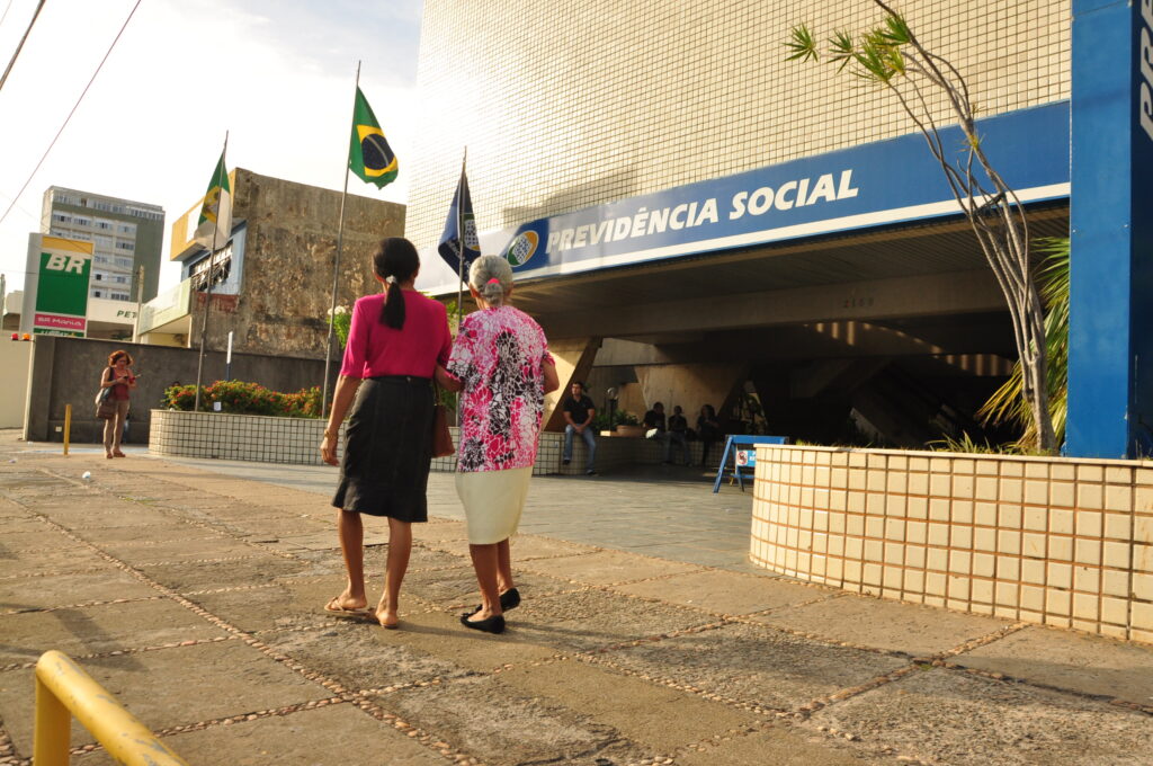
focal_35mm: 27
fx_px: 864
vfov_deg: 47.8
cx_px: 576
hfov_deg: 67.4
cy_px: 383
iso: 400
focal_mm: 18
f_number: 10
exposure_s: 1/250
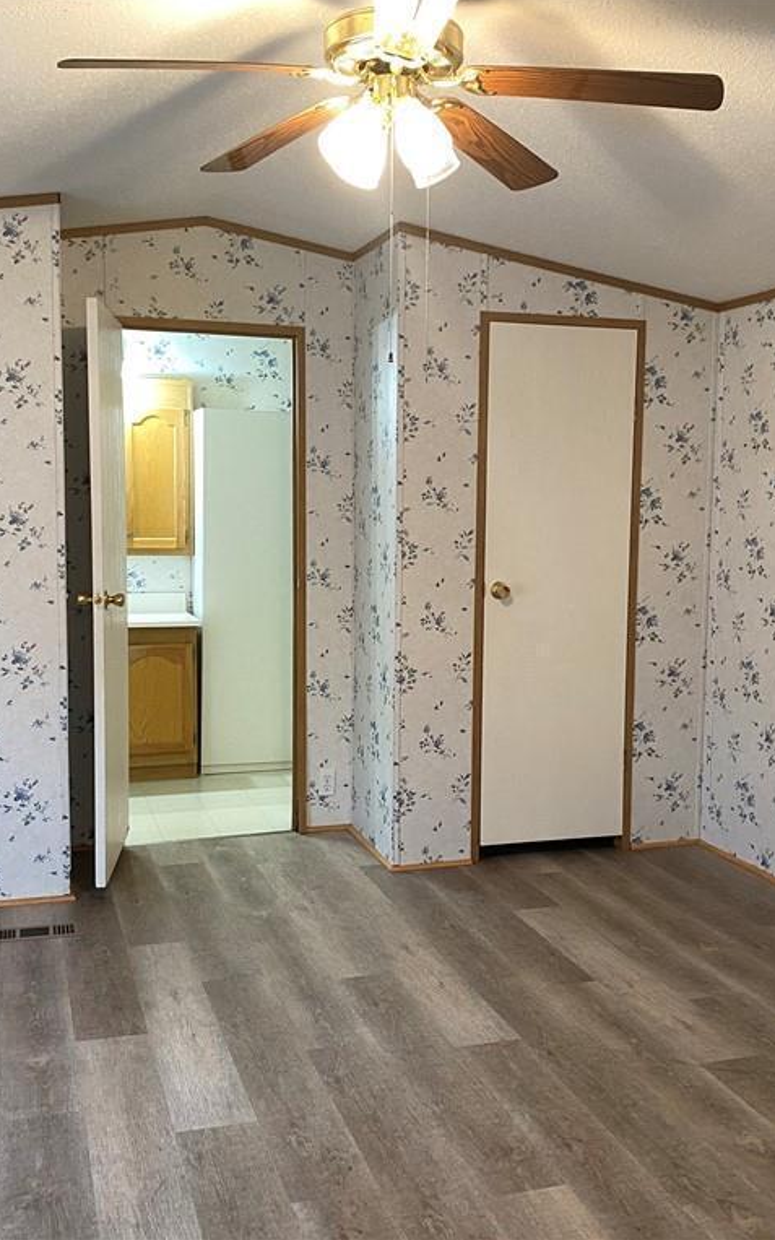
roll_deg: -0.6
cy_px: 618
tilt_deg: -6.0
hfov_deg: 34.4
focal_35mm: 37
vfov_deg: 52.7
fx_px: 1250
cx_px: 432
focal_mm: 4.25
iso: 200
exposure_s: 1/60
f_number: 1.8
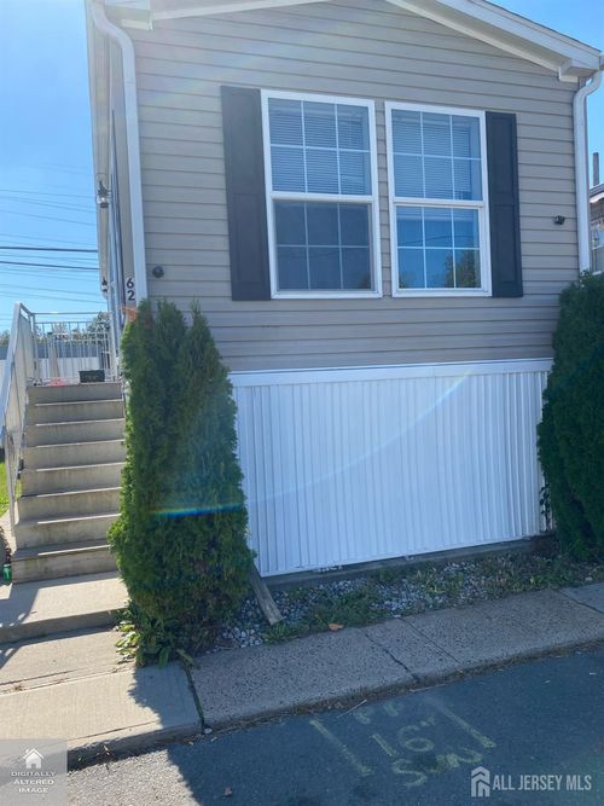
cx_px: 302
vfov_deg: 67.3
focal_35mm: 26
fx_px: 605
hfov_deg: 53.0
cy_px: 403
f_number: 1.8
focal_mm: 4.25
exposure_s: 1/1522
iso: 32
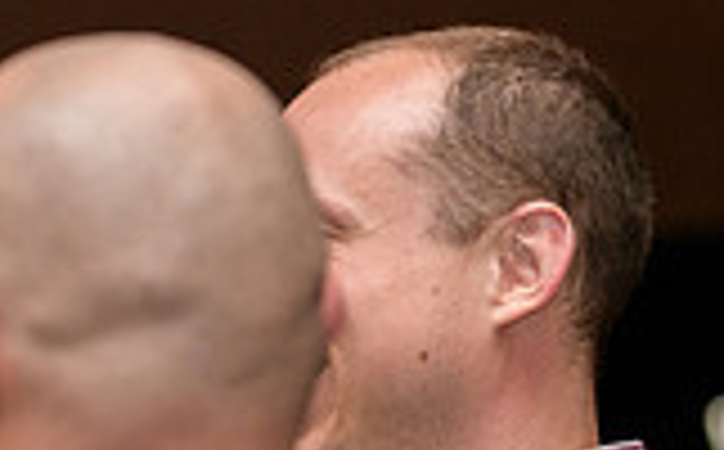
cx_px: -355
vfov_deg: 3.5
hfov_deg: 5.5
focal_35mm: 378
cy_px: 565
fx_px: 7445
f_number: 3.5
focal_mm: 102
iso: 2000
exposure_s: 1/250
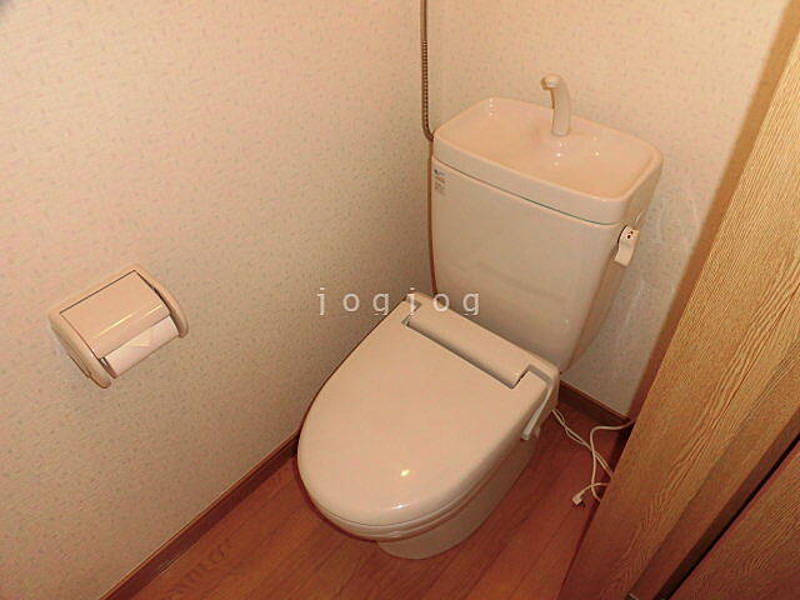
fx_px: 555
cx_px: 400
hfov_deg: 71.6
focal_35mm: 24
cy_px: 300
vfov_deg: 56.8
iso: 100
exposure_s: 1/30
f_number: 3.1
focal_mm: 4.3
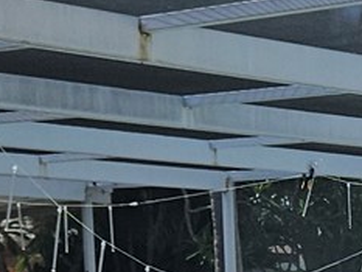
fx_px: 1653
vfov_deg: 8.8
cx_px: 528
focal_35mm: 158
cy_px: 556
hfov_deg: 12.0
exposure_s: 1/1920
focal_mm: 5.4
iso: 25
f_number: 1.8
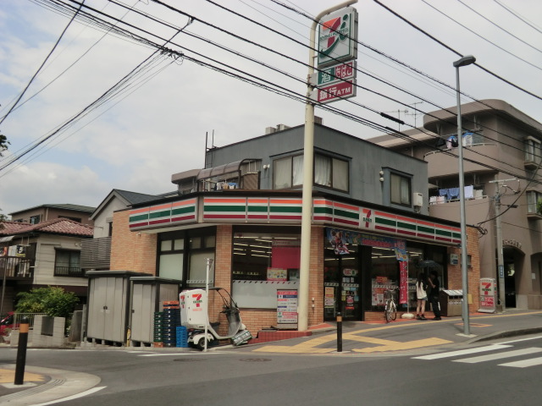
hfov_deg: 54.0
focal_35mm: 34
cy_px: 203
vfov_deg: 41.8
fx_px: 532
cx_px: 271
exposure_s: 1/320
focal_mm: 6.1
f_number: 8.4
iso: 80
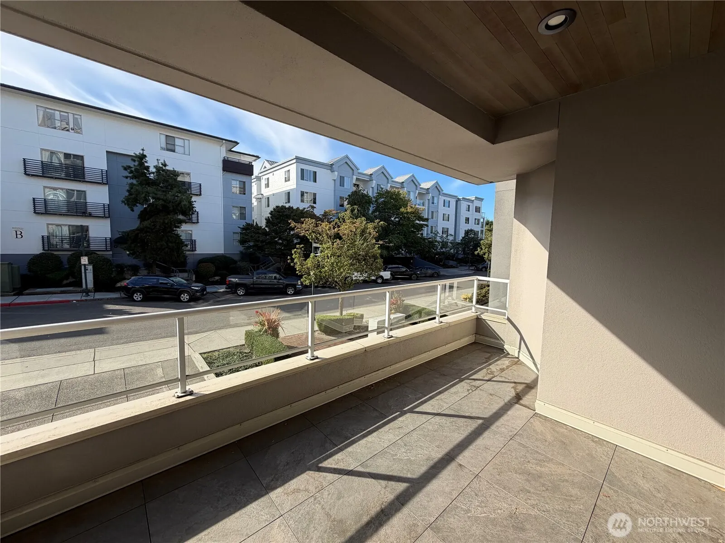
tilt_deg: -5.3
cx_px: 362
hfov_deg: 102.1
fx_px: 293
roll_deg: -1.3
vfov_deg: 85.7
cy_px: 272
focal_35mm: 14
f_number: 2.2
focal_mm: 2.22
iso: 40
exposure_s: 1/679
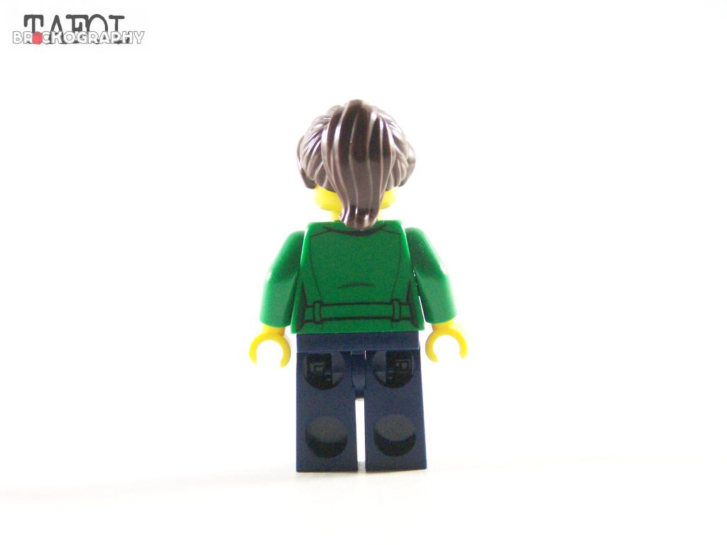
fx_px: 2205
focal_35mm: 105
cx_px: 364
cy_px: 272
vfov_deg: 14.1
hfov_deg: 18.7
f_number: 3.2
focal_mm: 17.5
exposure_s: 1/45
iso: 400
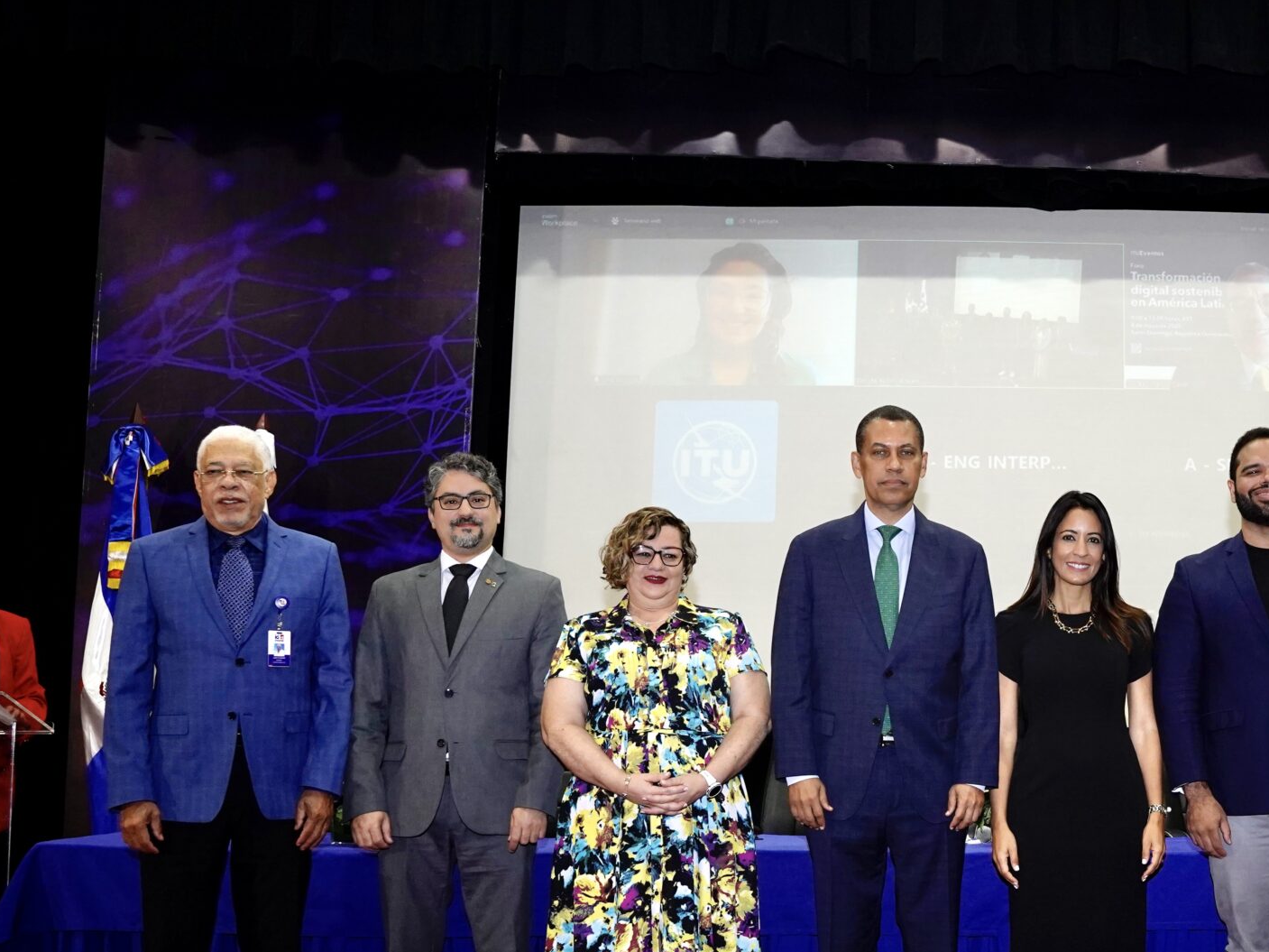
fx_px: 1540
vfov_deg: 33.9
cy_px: 667
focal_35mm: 42
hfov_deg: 41.7
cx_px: 1107
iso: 2000
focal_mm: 24
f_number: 4.5
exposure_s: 1/160
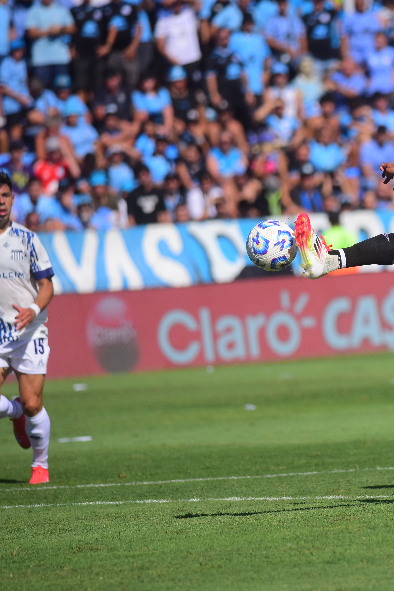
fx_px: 7403
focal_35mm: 451
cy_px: 295
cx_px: 440
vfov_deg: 4.6
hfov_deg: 3.0
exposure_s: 1/8000
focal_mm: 300
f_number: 4
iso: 640
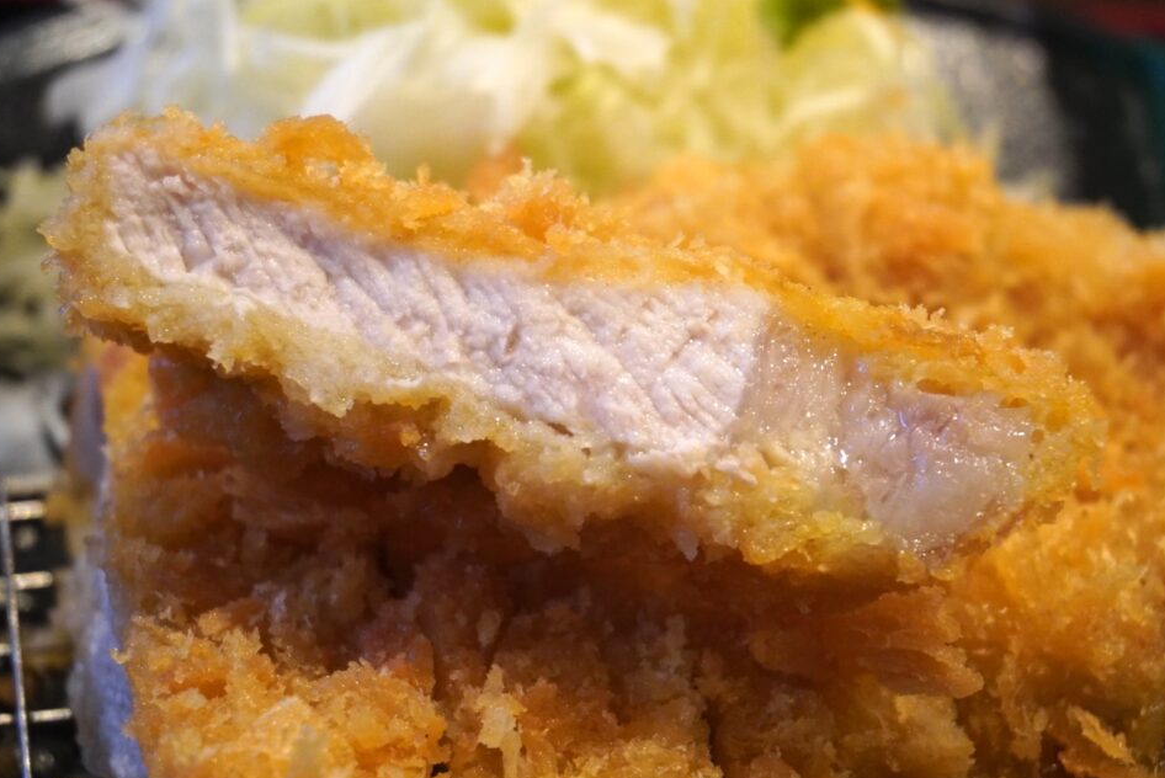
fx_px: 2413
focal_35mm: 75
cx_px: 597
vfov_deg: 18.3
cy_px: 371
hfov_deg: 27.1
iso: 3200
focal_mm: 47
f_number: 5.6
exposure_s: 1/80
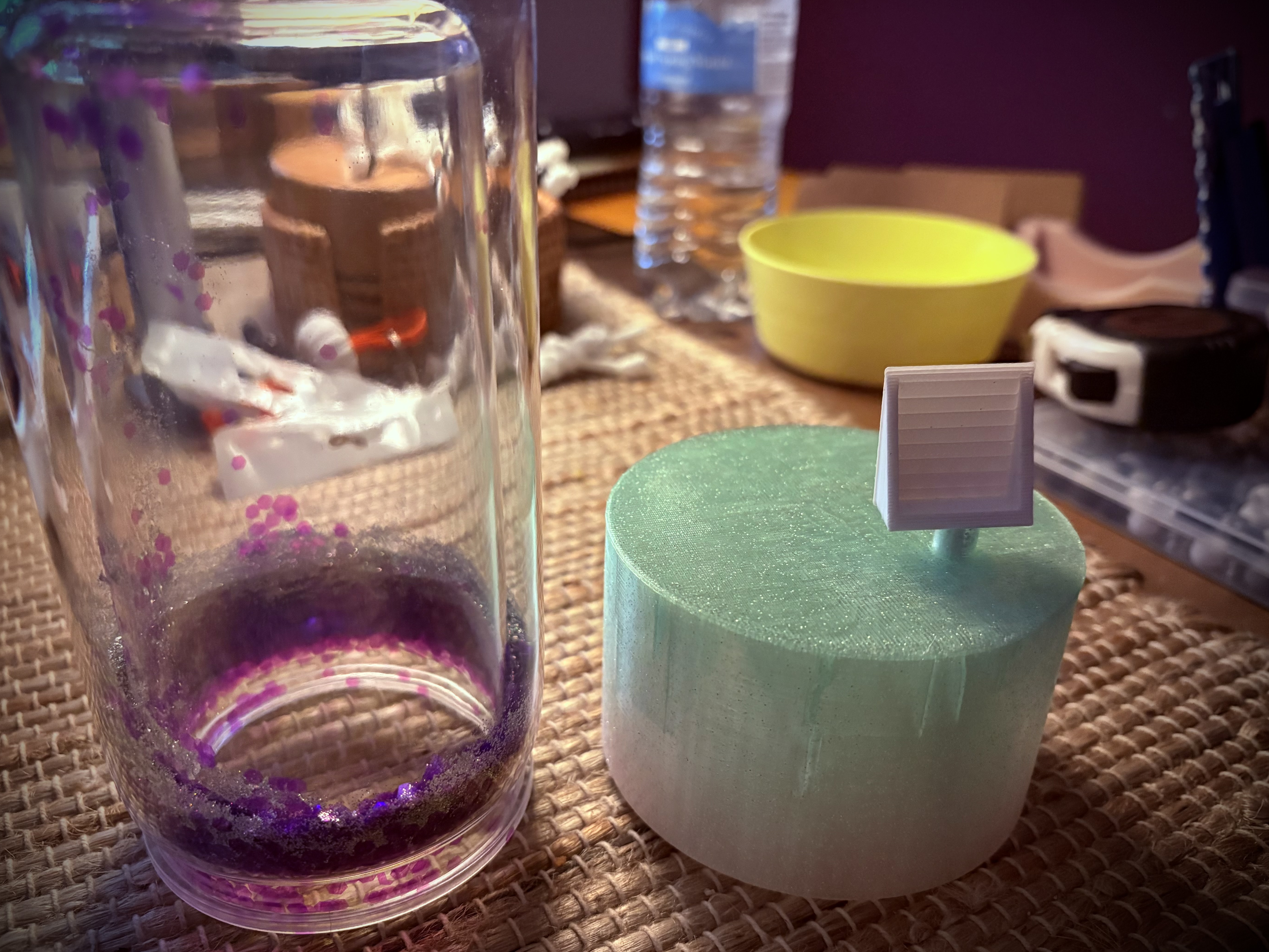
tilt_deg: -27.2
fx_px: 990
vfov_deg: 51.3
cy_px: 490
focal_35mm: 27
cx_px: 617
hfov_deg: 65.3
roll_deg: -1.3
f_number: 1.6
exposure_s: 1/40
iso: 640
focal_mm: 5.96
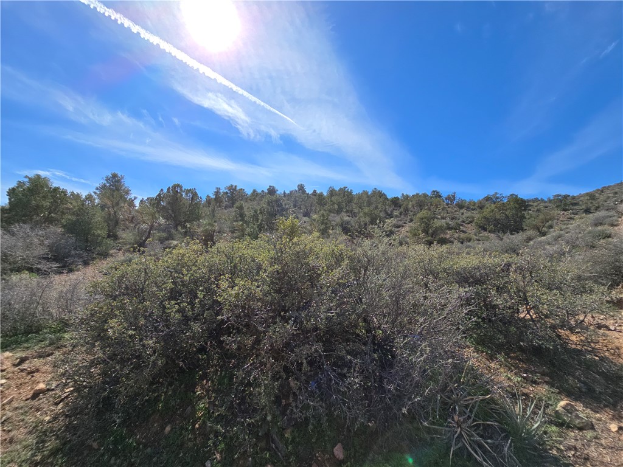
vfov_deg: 89.9
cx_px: 312
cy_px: 234
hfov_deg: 106.2
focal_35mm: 13
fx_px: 234
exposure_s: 1/2302
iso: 50
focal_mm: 2.2
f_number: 2.2
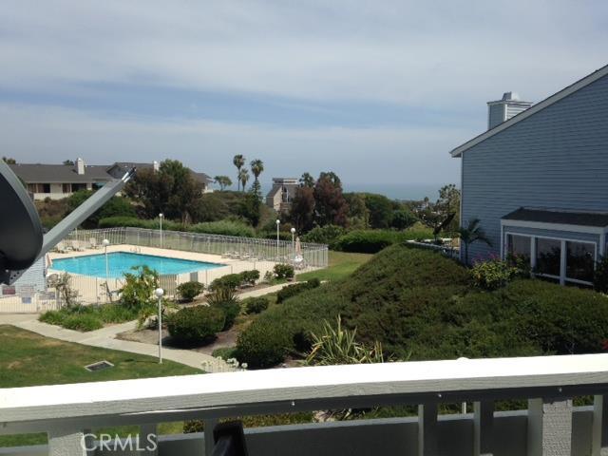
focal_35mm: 33
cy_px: 228
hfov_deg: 55.4
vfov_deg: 42.9
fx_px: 580
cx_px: 304
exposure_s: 1/2088
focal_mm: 4.12
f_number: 2.4
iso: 50
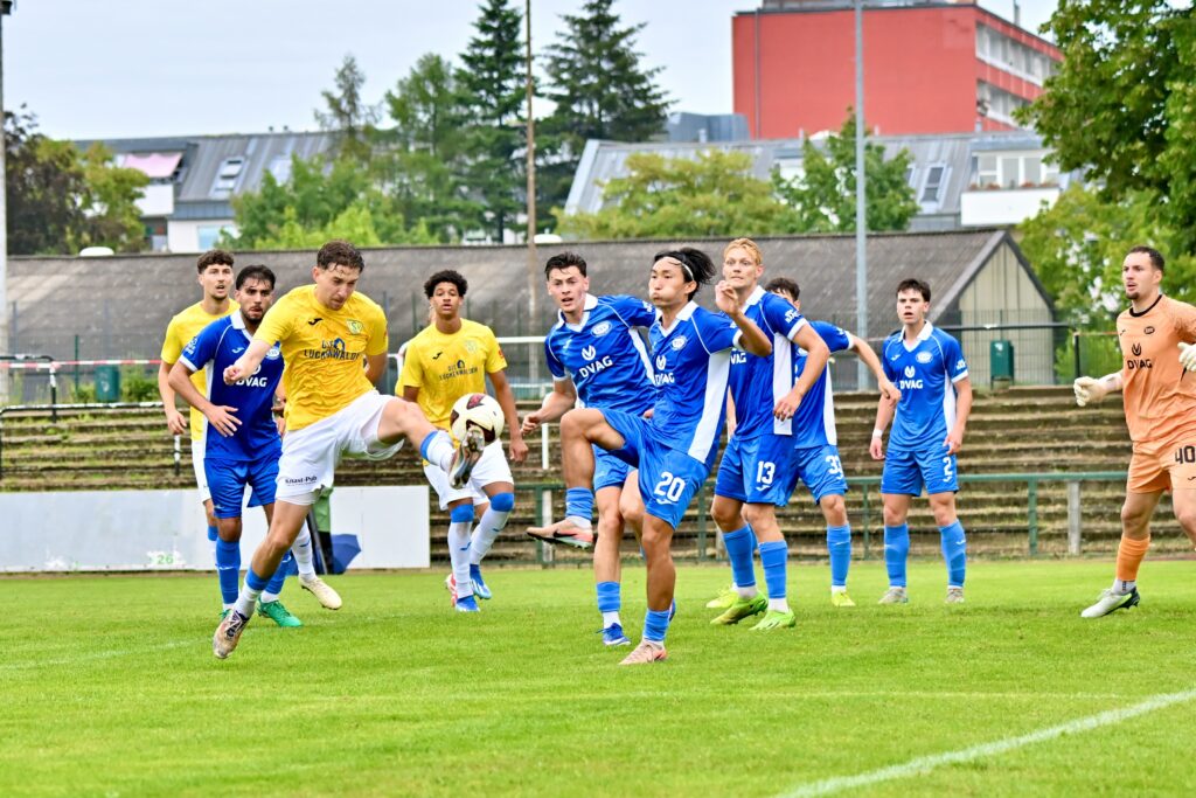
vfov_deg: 12.5
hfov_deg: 18.6
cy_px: 399
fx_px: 3655
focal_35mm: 110
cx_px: 598
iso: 720
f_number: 4.8
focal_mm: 110
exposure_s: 1/1600
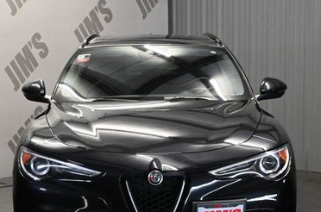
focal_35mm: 75
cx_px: 154
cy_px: 145
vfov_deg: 18.1
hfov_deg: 27.1
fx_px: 666
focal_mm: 29
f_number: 4.8
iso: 3600
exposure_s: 1/60
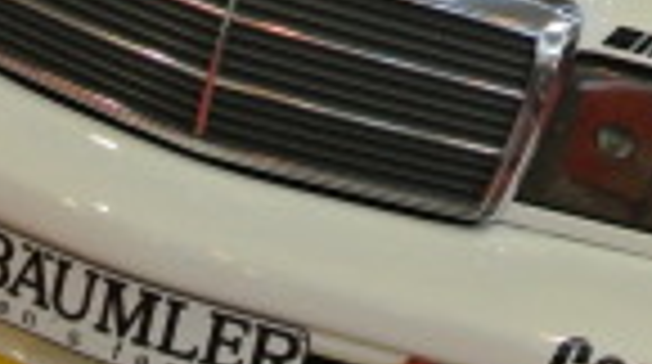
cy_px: -99
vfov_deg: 9.9
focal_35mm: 119
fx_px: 2054
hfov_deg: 17.6
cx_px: 652
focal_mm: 11.8
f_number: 3.8
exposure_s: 1/400
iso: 1600
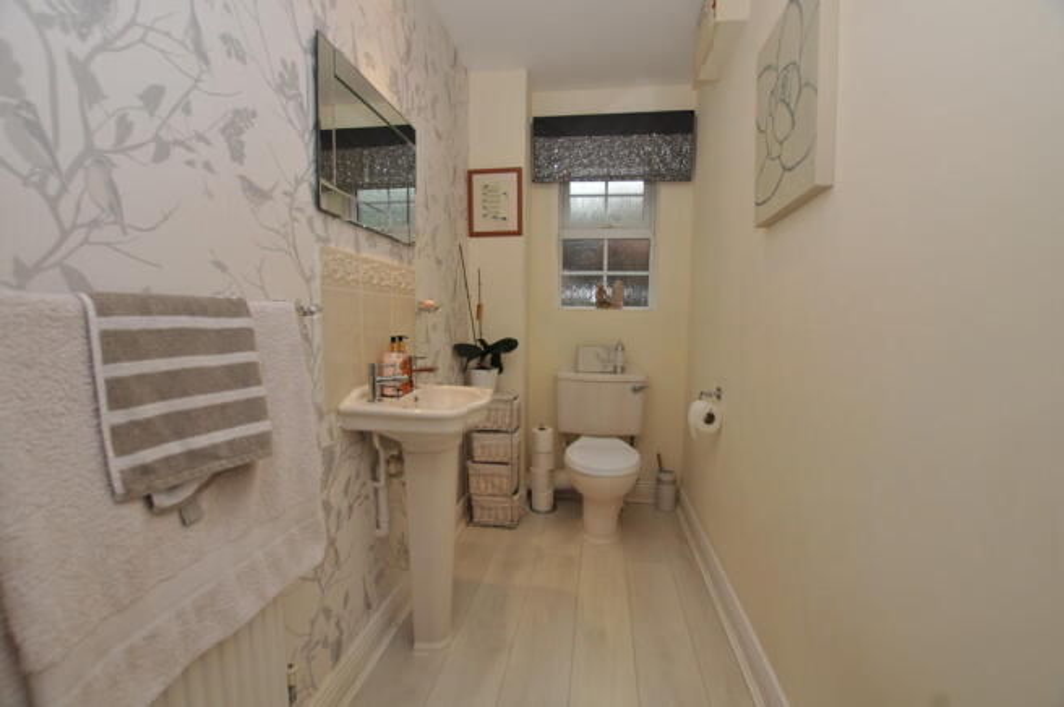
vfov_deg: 77.2
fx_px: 443
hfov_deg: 100.4
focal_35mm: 15
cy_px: 354
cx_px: 532
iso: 200
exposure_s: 1/60
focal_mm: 10
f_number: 5
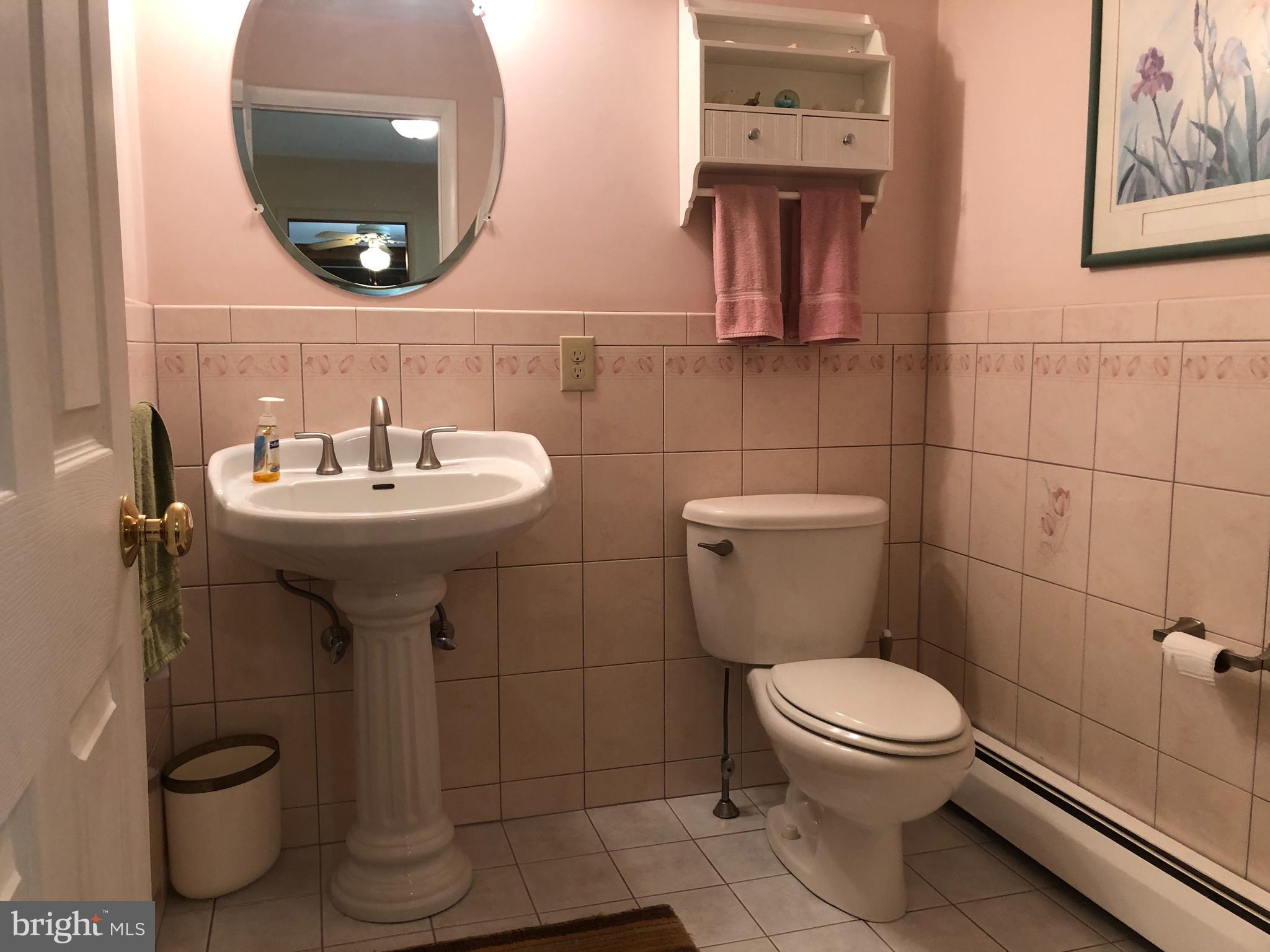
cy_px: 476
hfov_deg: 63.4
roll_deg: -0.6
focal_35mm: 28
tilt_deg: -5.8
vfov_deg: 49.7
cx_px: 635
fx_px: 1027
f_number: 1.8
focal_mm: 3.99
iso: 40
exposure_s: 1/15
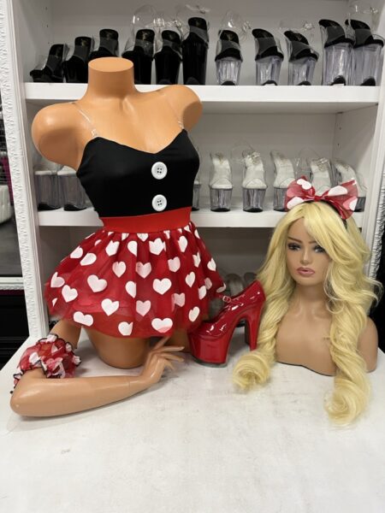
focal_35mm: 26
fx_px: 386
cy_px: 256
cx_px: 192
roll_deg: -0.7
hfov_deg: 53.1
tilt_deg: -15.8
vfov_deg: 67.3
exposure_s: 1/60
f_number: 1.6
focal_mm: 5.1
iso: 160
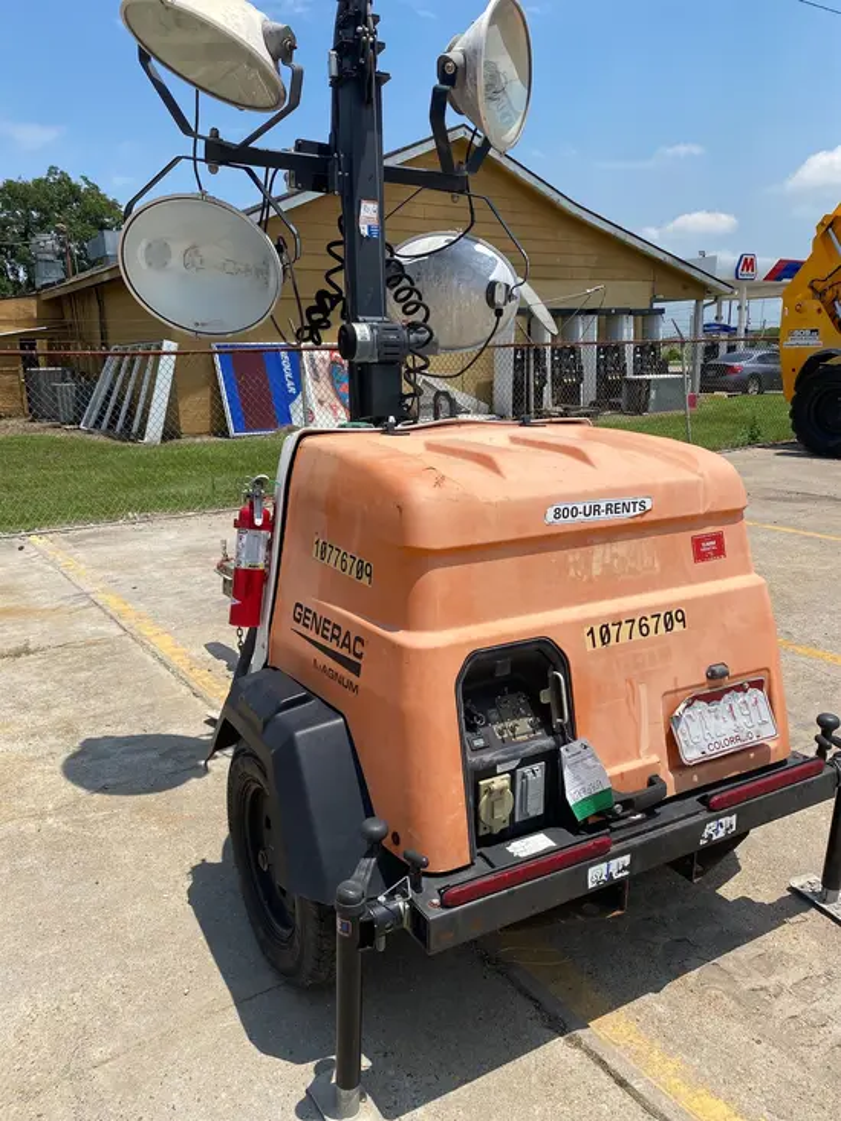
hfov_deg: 53.1
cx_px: 420
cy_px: 560
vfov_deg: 67.3
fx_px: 842
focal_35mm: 26
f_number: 1.8
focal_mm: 4.25
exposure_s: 1/3497
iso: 32
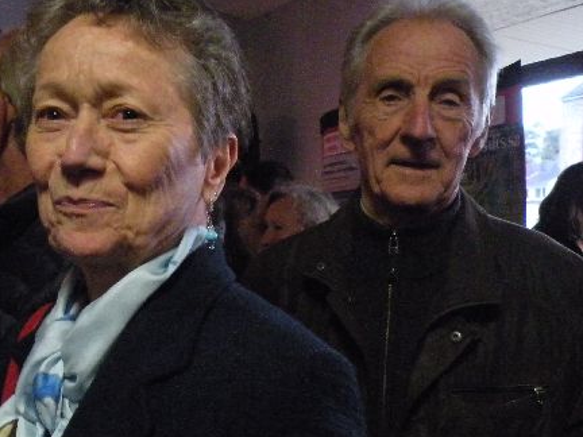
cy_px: 316
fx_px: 842
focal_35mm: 50
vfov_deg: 28.8
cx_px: 248
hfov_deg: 38.1
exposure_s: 1/60
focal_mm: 4.7
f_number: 2.8
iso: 800
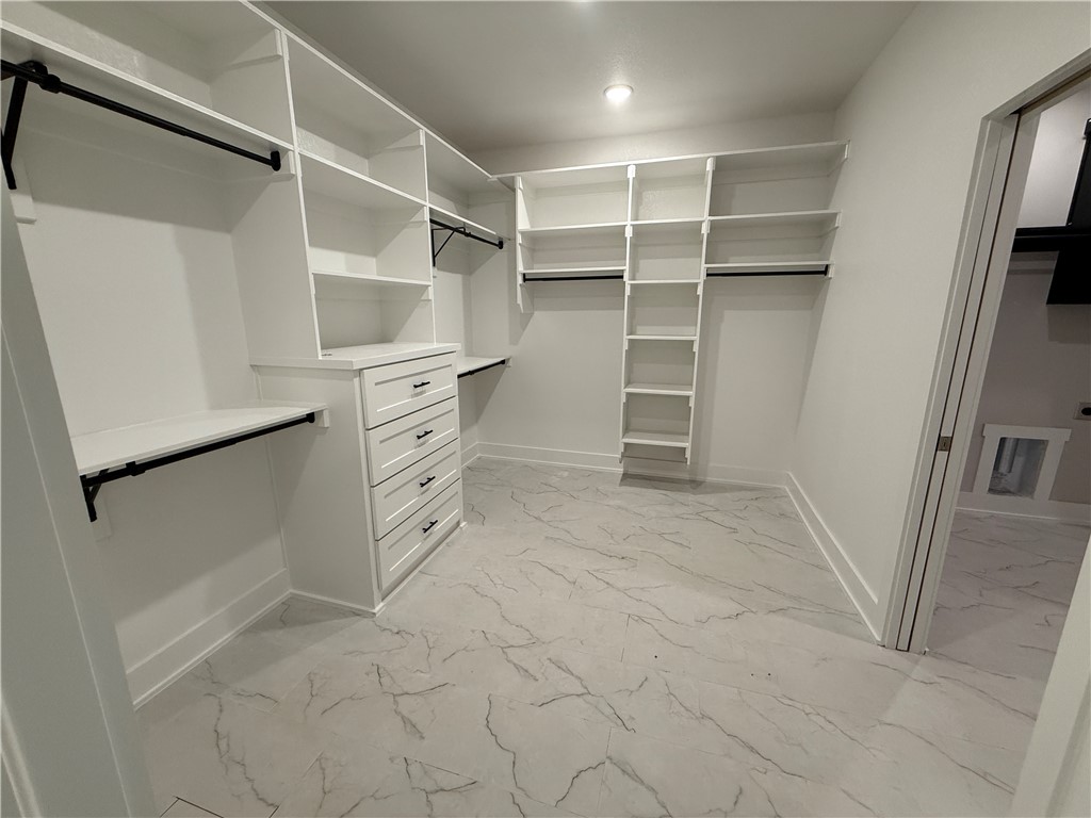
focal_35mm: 14
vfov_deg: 85.7
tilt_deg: -13.2
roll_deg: -0.2
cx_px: 546
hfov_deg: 102.1
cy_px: 409
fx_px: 441
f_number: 2.2
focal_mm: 2.22
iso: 200
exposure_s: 1/120
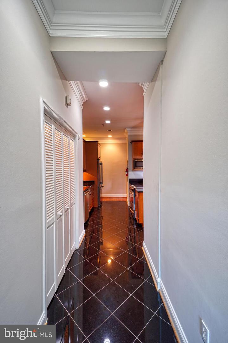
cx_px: 114
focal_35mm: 15
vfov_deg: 100.4
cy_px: 172
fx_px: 143
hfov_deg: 77.3
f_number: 11
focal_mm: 10
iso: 100
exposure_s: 1/1.67
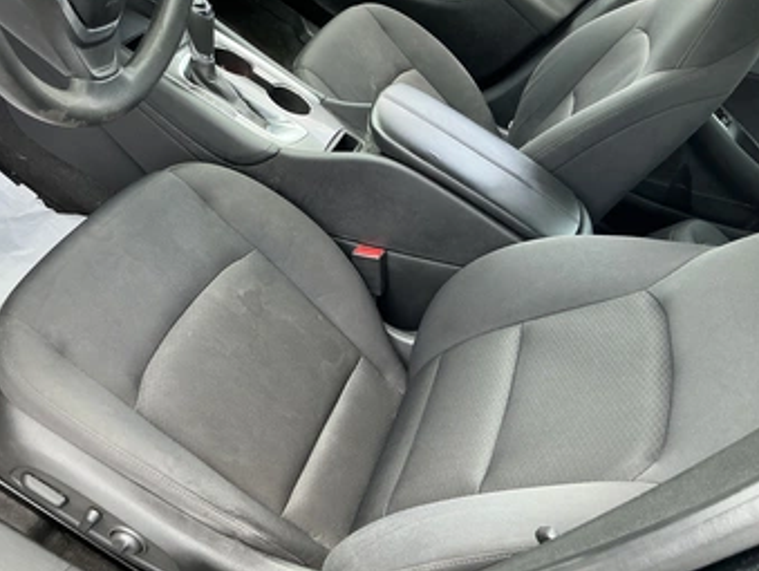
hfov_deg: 55.3
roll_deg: -38.1
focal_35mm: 33
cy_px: 302
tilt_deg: -40.3
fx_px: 724
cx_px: 358
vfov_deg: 43.0
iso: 40
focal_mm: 3
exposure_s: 1/122
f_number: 1.8
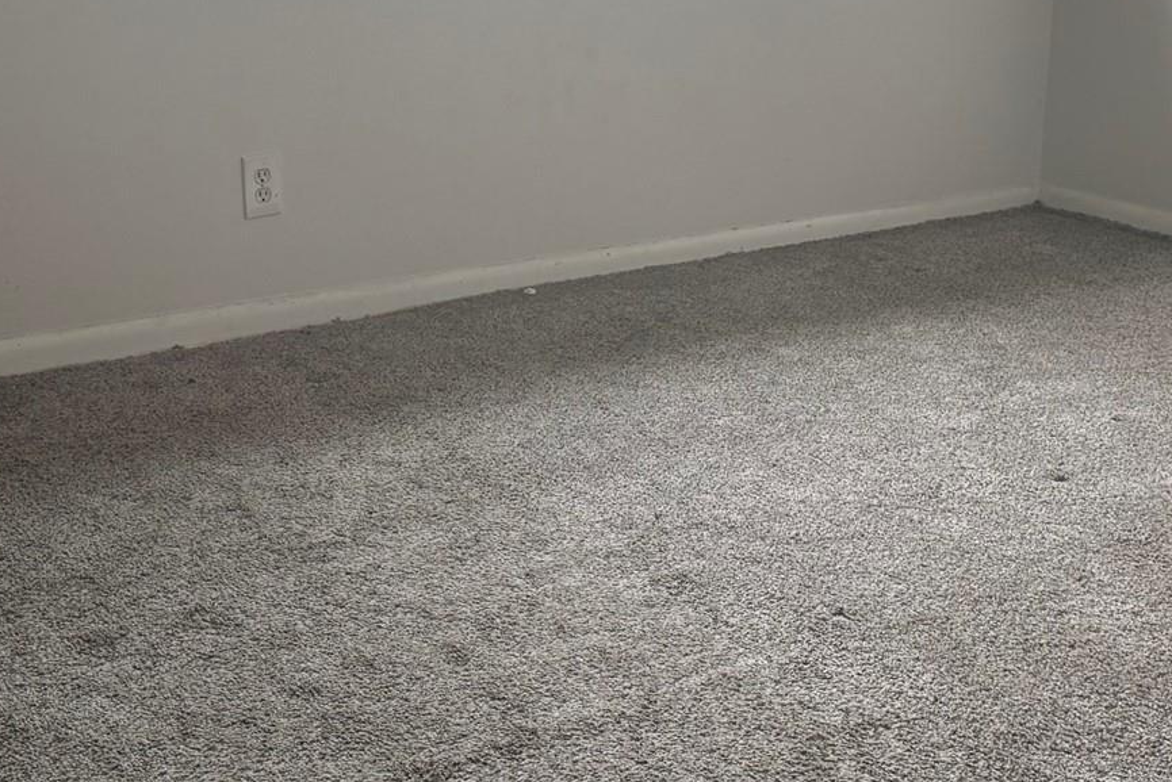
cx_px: 479
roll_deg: -0.9
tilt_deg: -10.4
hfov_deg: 33.8
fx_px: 1921
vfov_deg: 22.6
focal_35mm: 59
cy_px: 134
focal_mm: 6.76
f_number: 1.78
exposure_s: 1/164
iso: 100
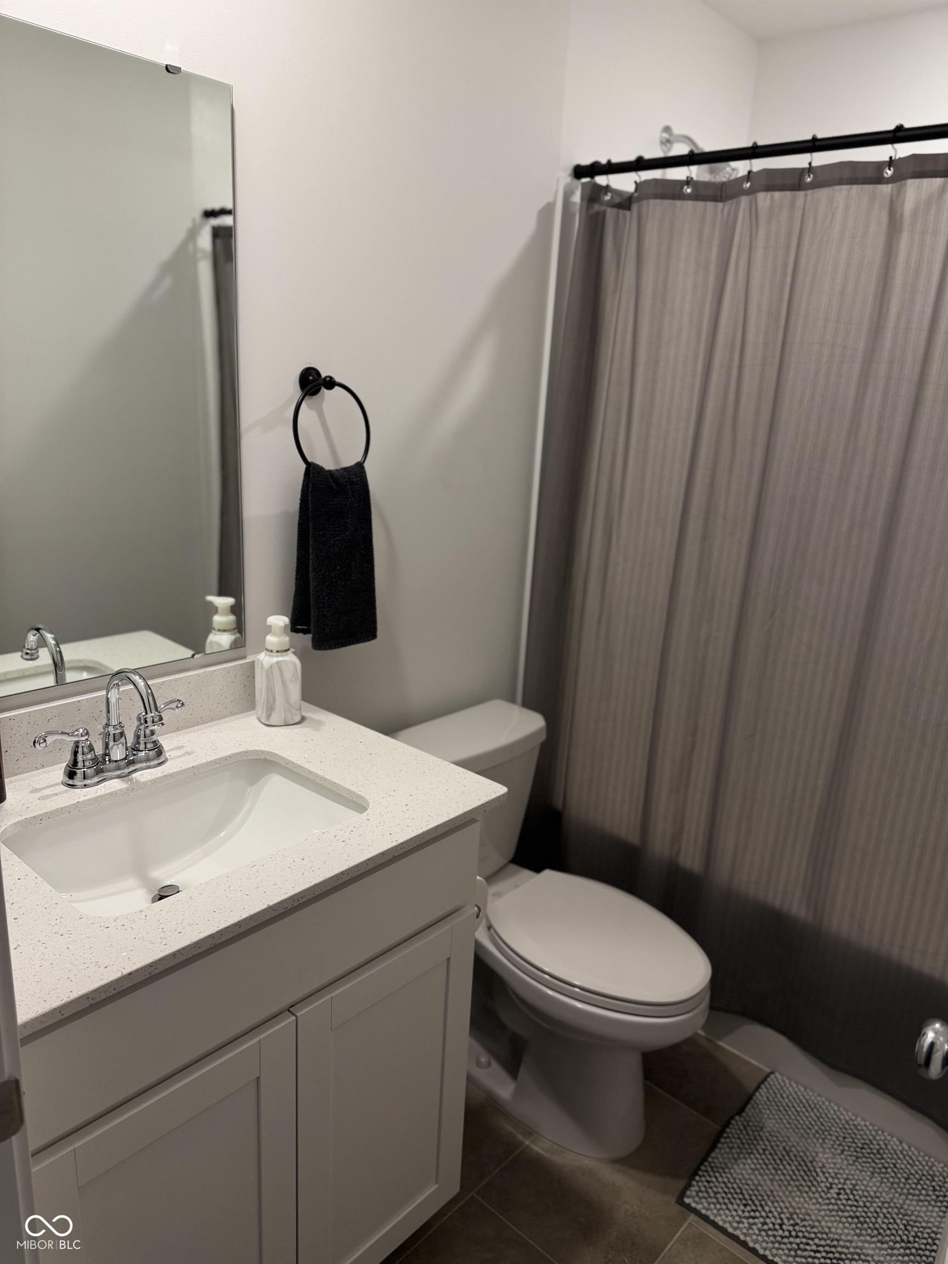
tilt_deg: -17.5
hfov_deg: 56.8
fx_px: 876
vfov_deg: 71.6
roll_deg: -2.1
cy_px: 632
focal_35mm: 24
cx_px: 474
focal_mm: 6.76
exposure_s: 1/120
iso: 100
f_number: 1.78
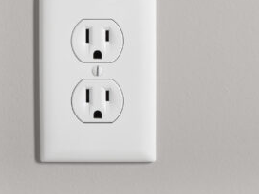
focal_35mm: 250
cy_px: 67
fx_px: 1870
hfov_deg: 7.9
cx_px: 193
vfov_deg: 6.0
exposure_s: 1/250
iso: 100
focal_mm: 105
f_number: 11
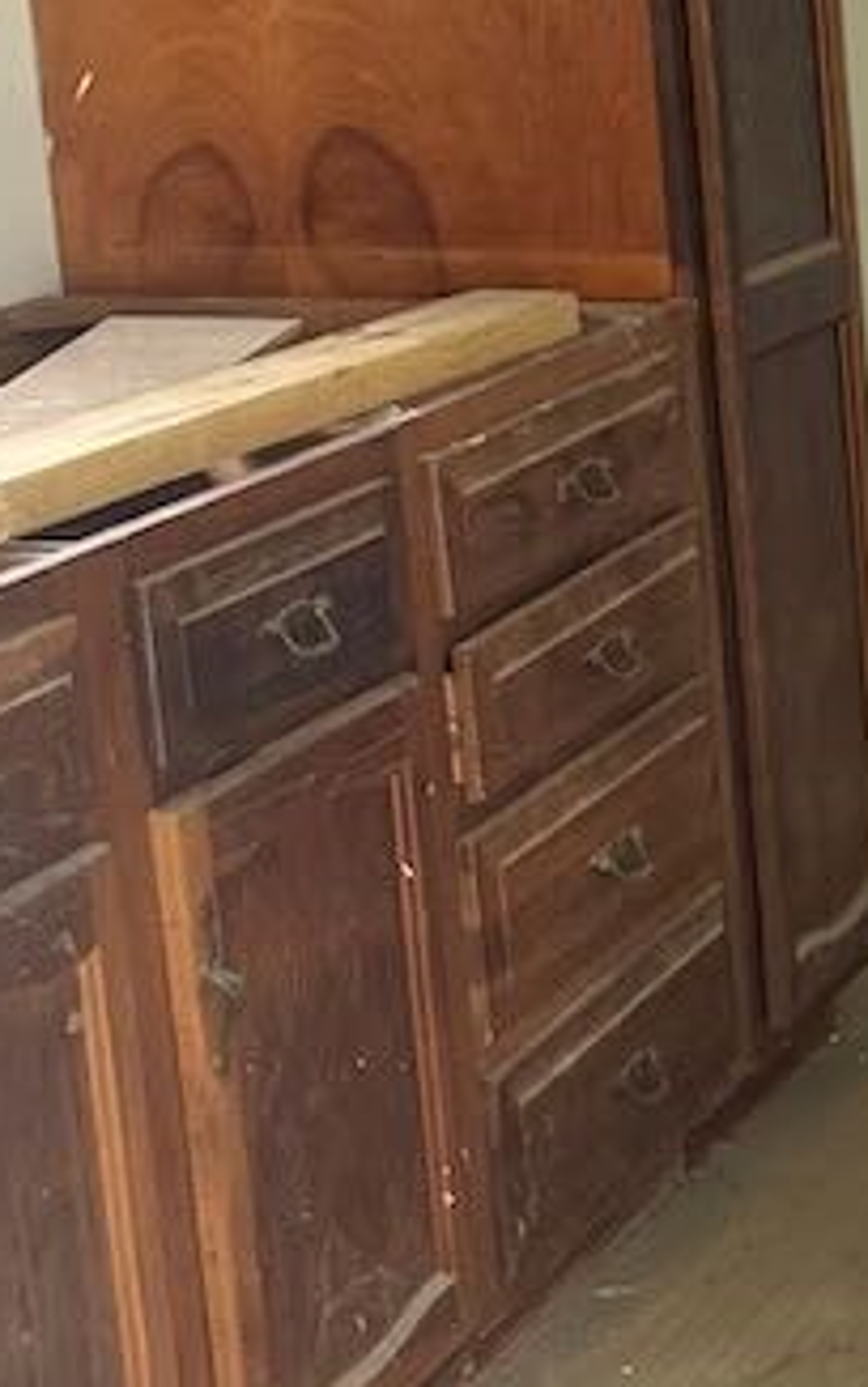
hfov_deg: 11.7
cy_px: 740
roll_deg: -0.4
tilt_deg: -13.7
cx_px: 1745
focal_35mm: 100
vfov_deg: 20.8
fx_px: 3782
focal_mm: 6.76
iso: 200
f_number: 1.78
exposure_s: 1/121
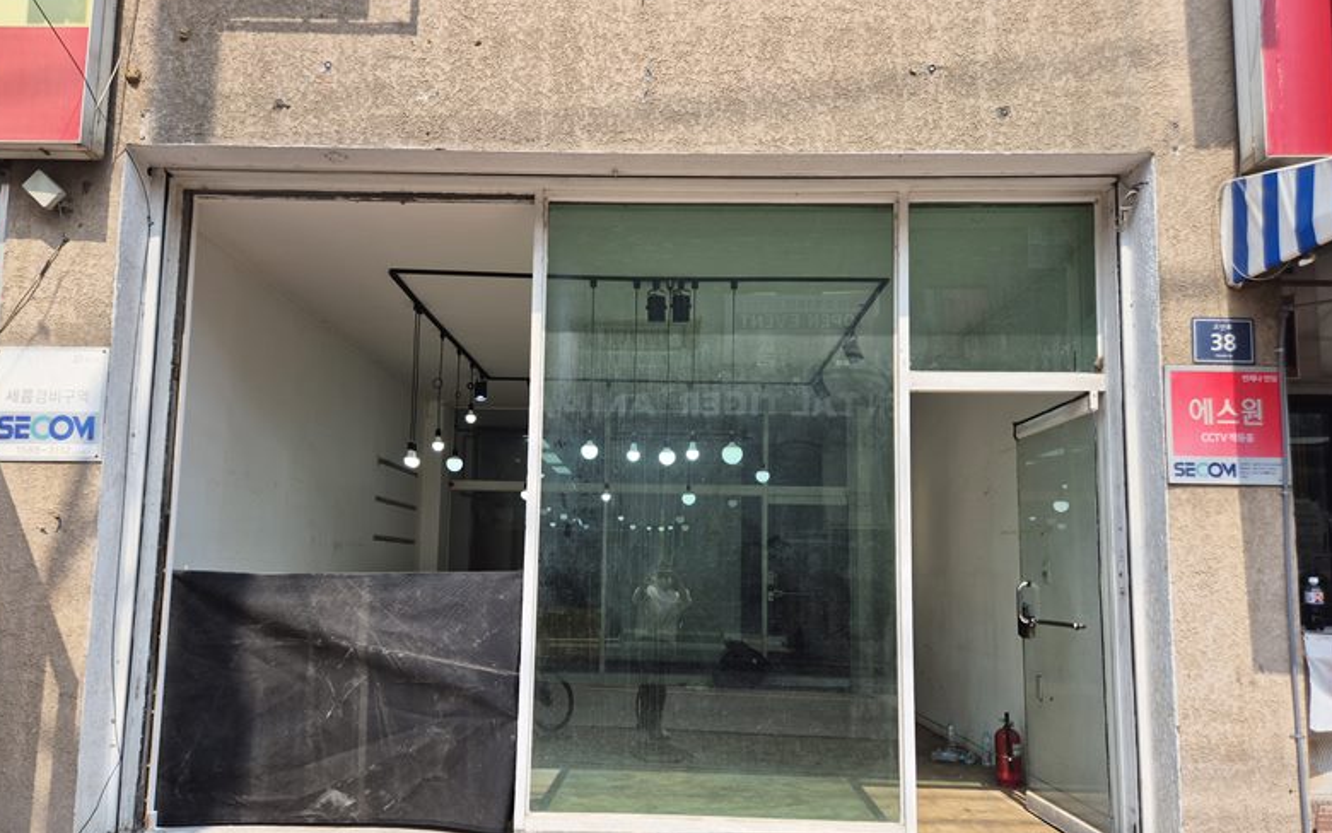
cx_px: 659
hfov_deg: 72.5
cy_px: 457
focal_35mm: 25
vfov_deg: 49.2
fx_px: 908
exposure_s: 1/1232
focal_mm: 5.4
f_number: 1.8
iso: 25
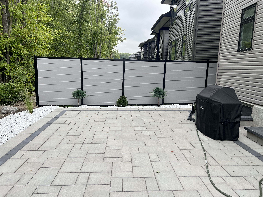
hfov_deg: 67.3
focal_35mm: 26
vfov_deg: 53.1
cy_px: 98
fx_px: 198
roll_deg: -0.9
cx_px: 132
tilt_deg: -9.3
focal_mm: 5.7
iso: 50
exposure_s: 1/873
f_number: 1.5
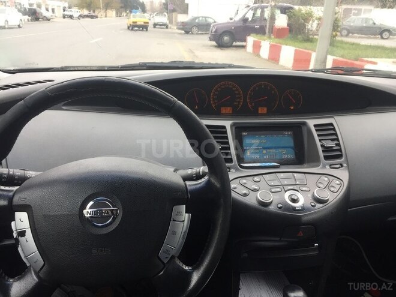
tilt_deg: -22.4
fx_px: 332
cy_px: 148
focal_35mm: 29
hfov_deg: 61.7
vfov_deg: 48.2
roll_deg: -2.9
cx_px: 198
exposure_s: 1/100
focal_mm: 4.15
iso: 40
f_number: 2.2
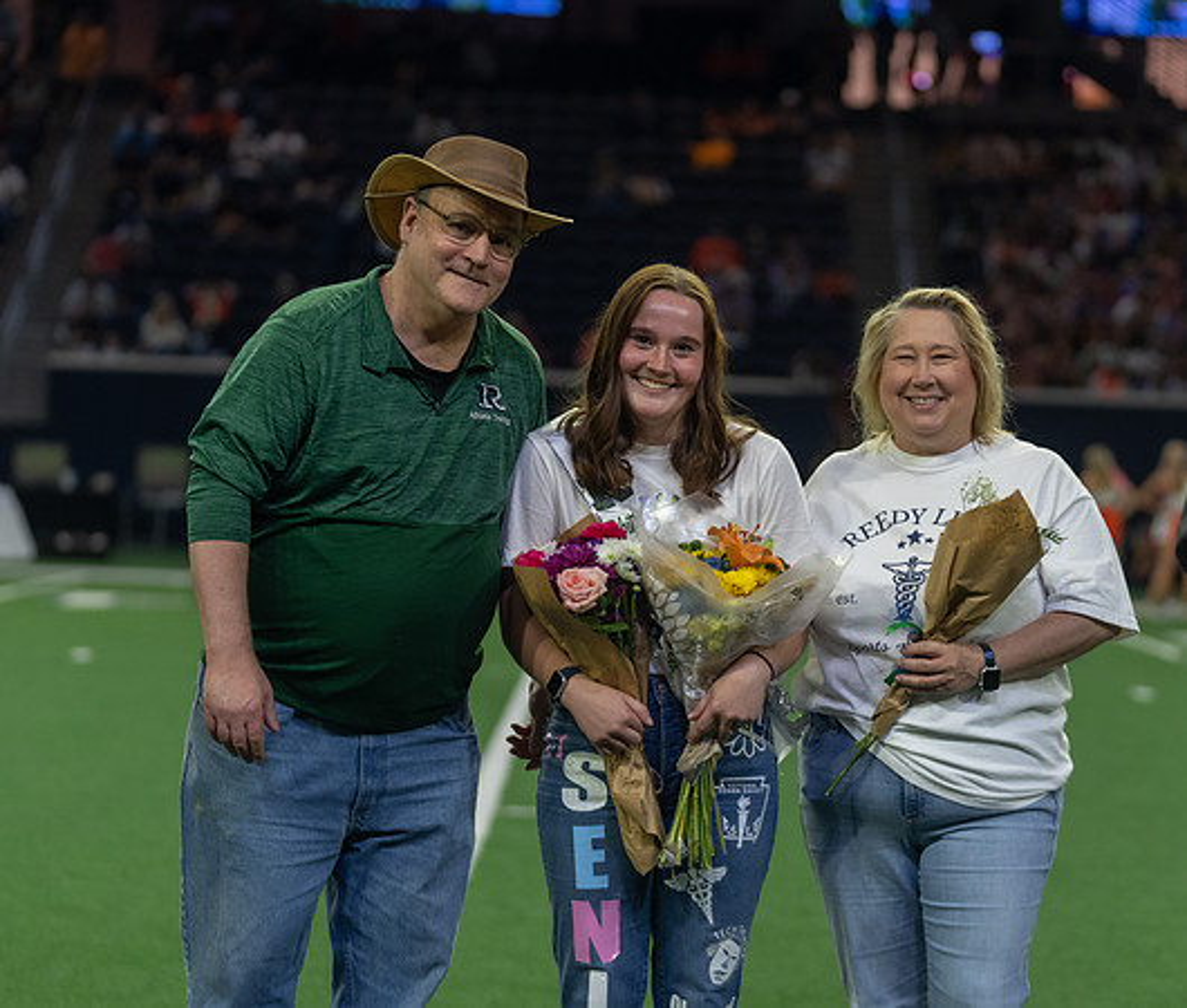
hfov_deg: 13.0
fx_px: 5214
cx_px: 654
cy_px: 534
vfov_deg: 11.0
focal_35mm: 145
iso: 1000
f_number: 2.8
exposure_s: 1/320
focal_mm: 105
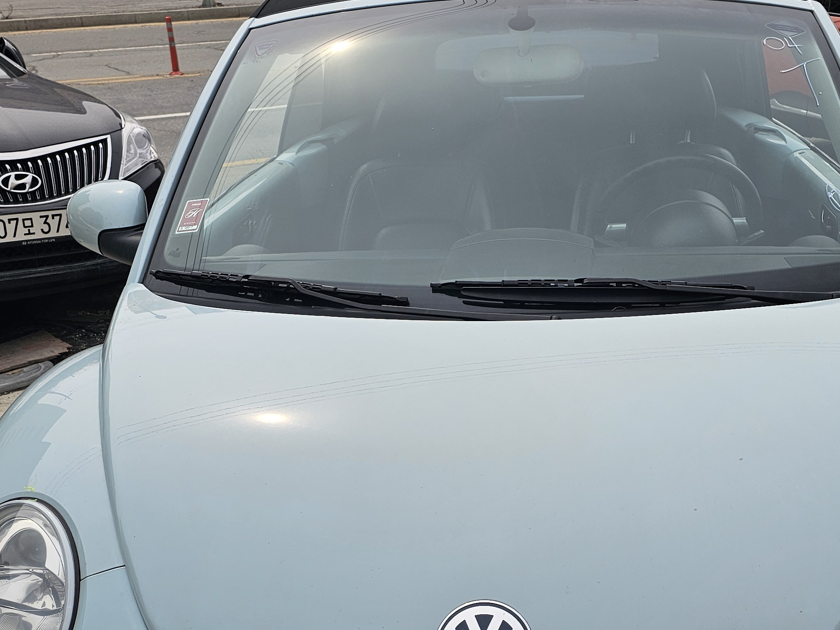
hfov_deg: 39.6
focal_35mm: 48
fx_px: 1165
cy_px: 532
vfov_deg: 29.4
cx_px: 466
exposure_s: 1/838
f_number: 1.7
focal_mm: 6.3
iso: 10
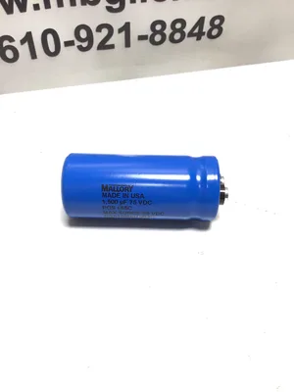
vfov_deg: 58.4
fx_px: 351
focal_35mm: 31
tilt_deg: -46.8
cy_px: 196
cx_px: 147
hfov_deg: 45.4
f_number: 2.4
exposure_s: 1/120
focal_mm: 3.3
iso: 32
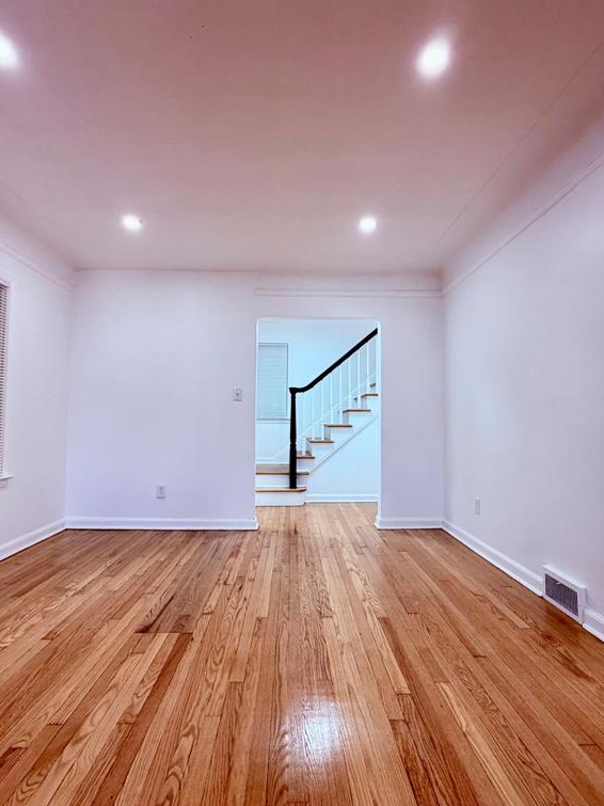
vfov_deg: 84.7
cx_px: 304
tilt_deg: +3.0
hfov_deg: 68.7
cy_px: 400
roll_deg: -0.8
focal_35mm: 19
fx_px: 442
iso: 160
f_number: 2.2
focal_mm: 2.22
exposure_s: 1/120
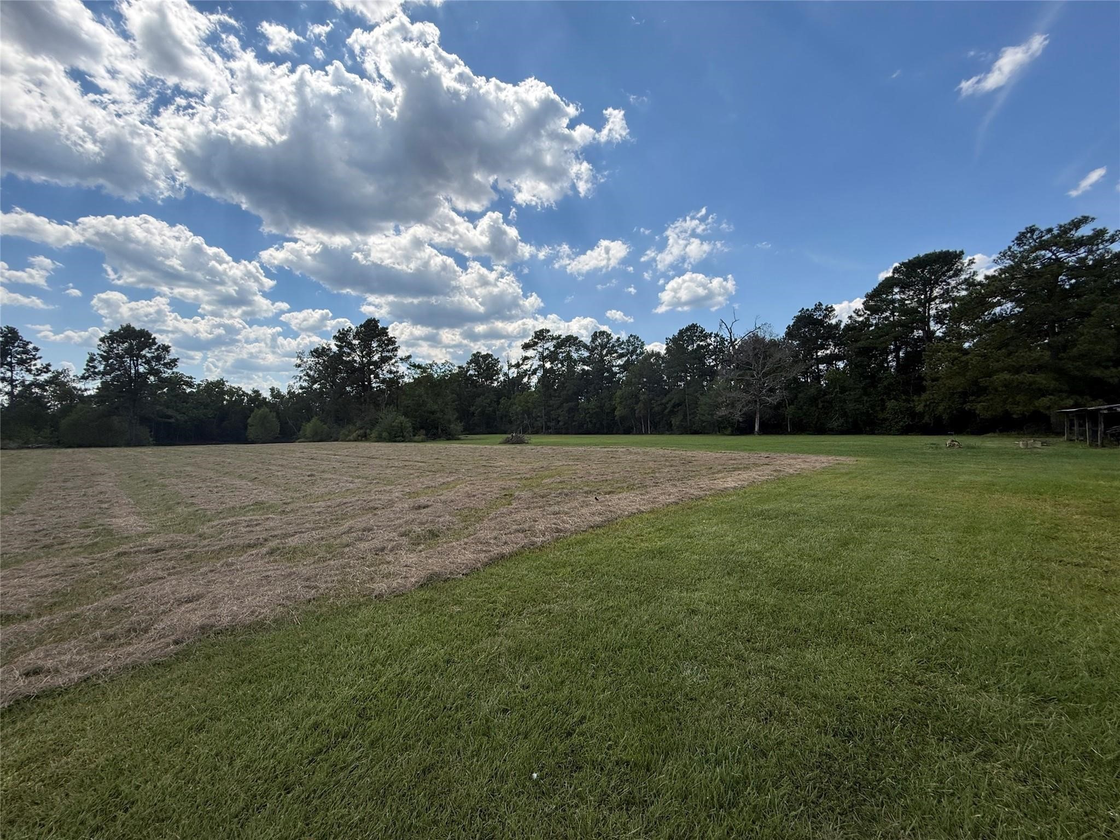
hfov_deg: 102.1
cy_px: 420
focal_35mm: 14
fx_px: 453
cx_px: 560
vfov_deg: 85.7
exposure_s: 1/970
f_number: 2.2
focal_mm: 2.22
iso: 20
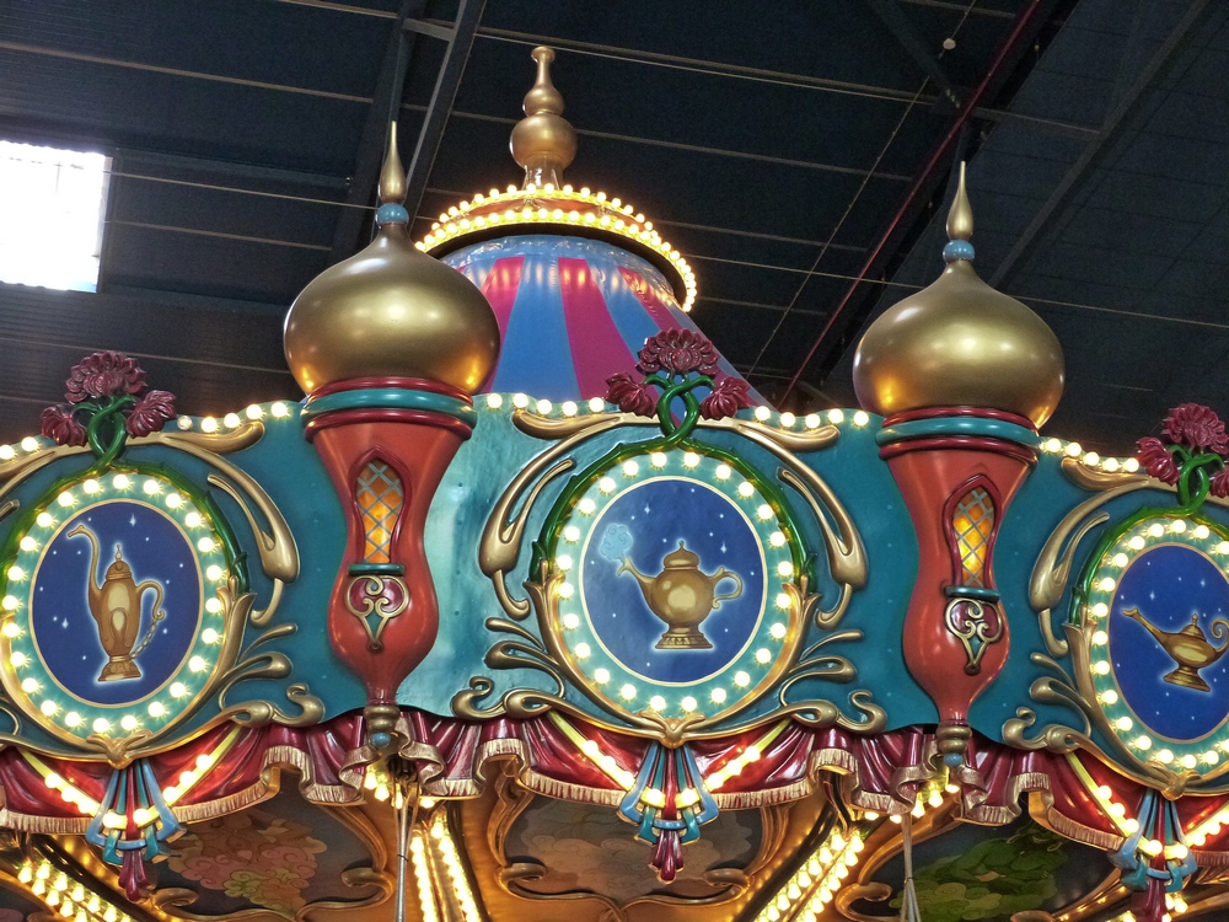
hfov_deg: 28.2
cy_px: 461
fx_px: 2450
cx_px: 614
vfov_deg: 21.3
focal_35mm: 69
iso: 800
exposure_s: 1/50
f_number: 3.3
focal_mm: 12.4
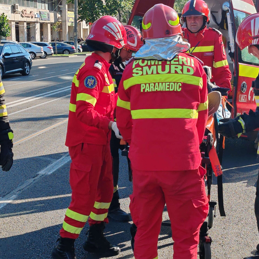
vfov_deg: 26.9
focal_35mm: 64
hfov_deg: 26.9
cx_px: 112
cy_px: 129
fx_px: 542
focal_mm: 6.12
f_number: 1.9
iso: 50
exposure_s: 1/490
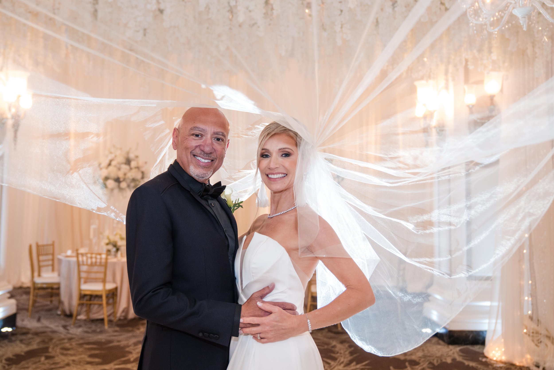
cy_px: 172
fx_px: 563
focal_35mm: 37
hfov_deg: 52.4
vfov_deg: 36.3
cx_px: 271
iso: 1600
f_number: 2.8
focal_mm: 32
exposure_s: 1/160
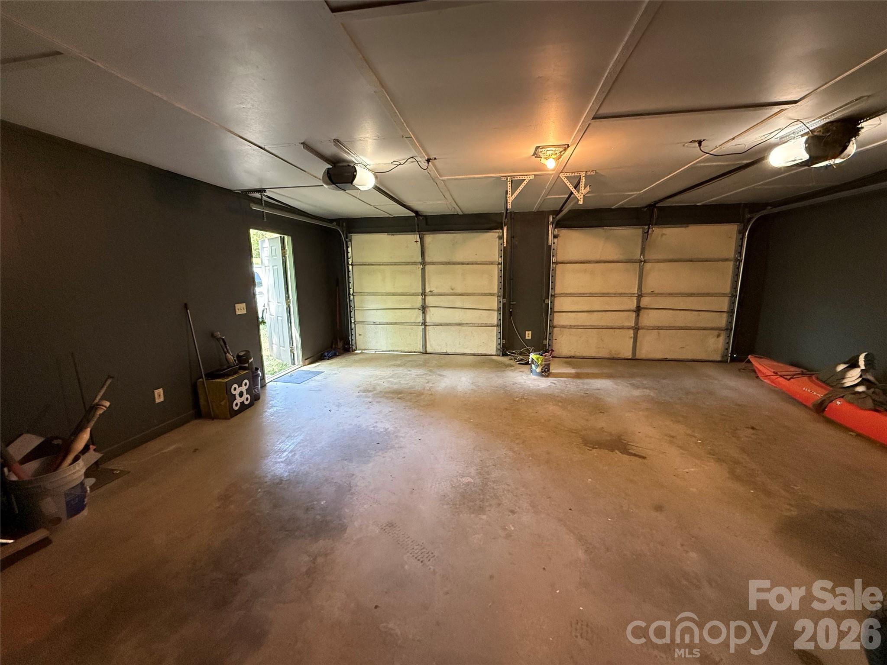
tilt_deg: -9.1
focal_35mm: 14
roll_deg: +0.7
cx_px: 444
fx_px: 359
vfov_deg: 85.7
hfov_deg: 102.1
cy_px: 332
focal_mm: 2.22
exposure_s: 1/120
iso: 640
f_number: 2.2
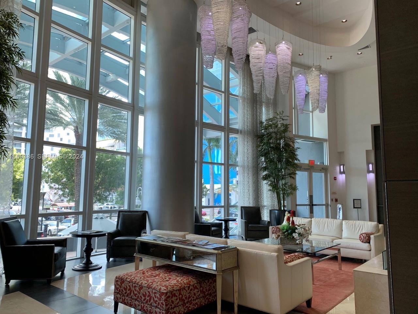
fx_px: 314
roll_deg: -0.2
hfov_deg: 67.3
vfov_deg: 53.1
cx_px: 209
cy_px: 157
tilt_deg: +5.4
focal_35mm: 26
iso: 50
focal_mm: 4.25
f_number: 1.8
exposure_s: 1/120
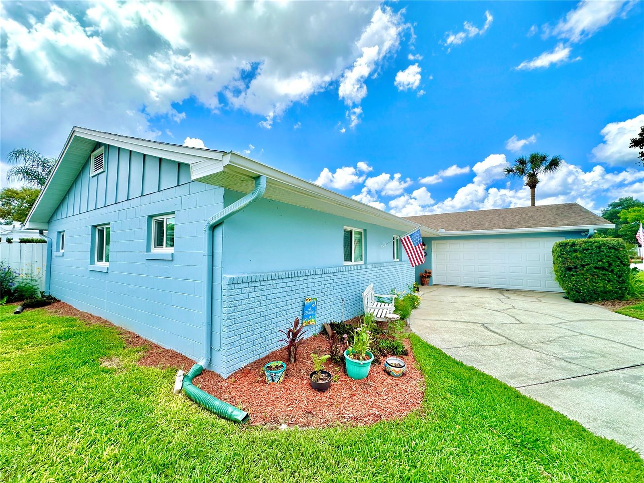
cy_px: 242
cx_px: 322
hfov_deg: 102.1
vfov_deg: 85.7
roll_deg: +0.2
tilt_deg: +3.1
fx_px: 260
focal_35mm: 14
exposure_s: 1/1531
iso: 50
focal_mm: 2.22
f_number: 2.2
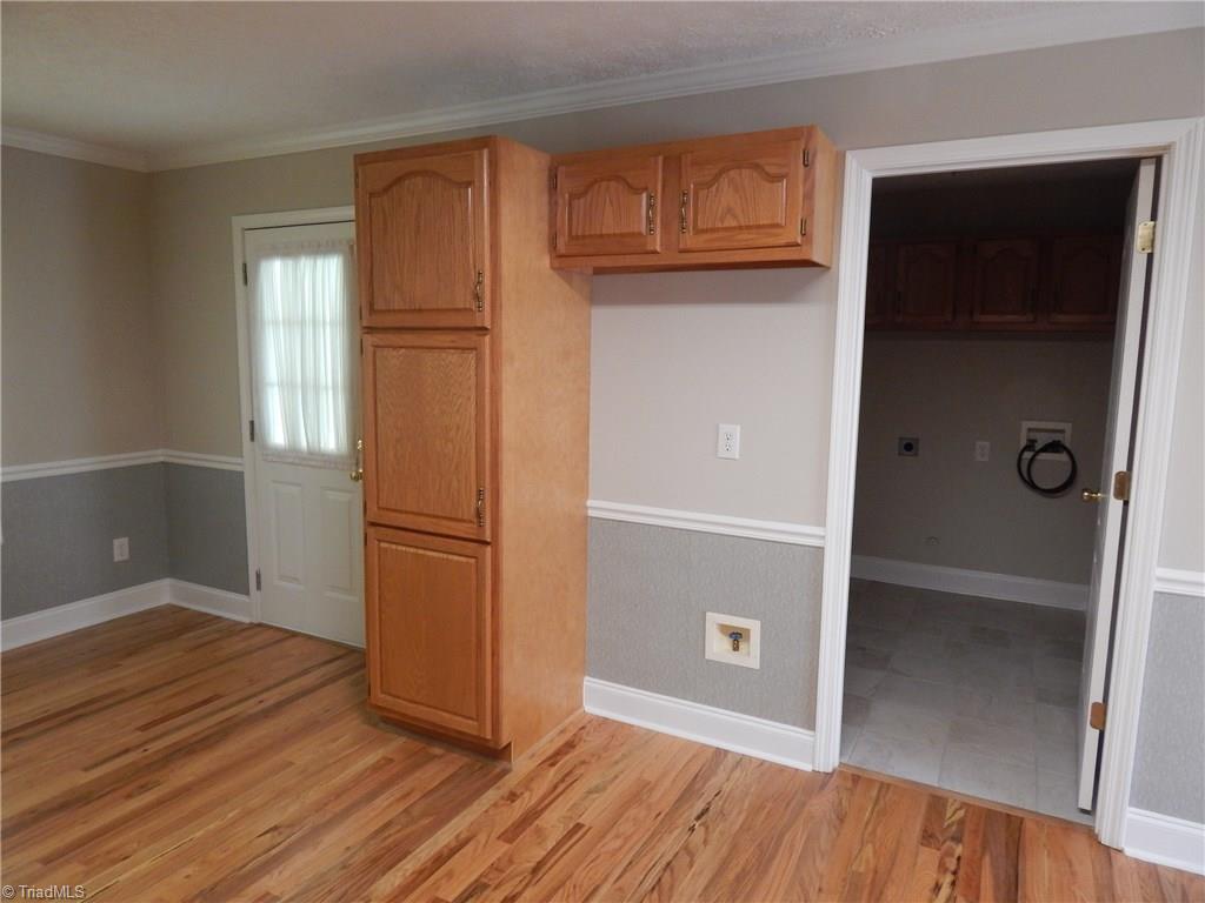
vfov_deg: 58.9
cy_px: 452
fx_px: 801
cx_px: 602
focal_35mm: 23
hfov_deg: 73.9
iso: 320
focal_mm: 4
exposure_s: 1/30
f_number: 3
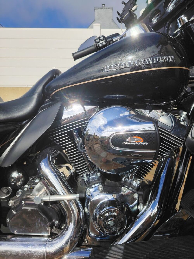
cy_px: 130
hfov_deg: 56.8
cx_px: 97
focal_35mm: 24
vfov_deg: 71.6
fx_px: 179
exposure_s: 1/2142
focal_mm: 5.25
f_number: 1.75
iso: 101
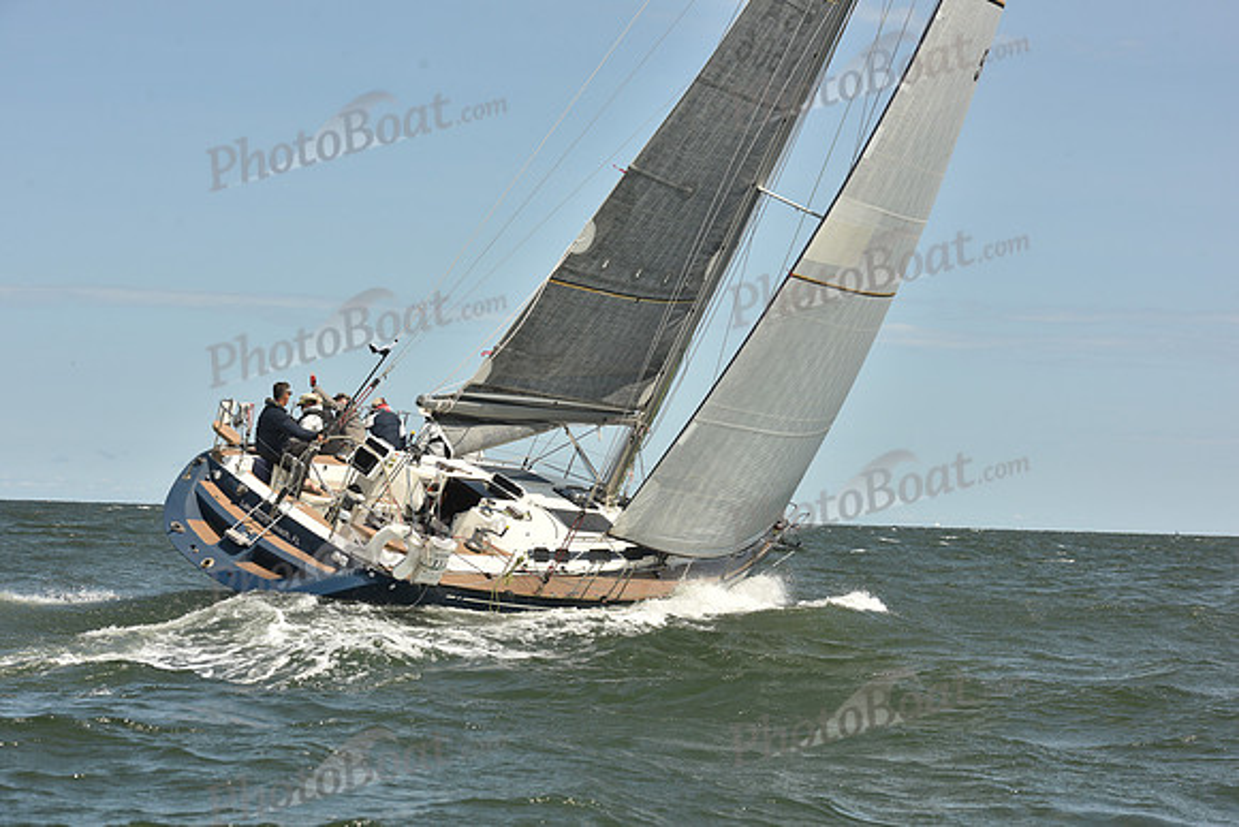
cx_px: 620
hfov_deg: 26.0
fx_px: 2685
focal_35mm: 78
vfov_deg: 17.5
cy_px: 414
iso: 250
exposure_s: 1/800
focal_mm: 78
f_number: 9
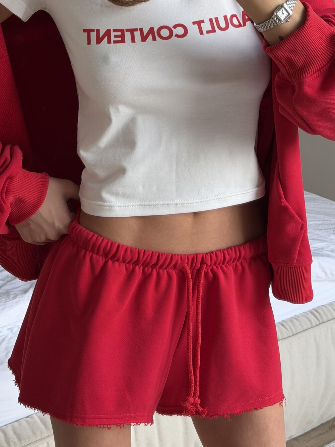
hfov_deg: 30.3
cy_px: 224
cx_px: 168
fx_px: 619
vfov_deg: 39.7
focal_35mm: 48
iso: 80
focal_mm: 6.76
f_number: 1.78
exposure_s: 1/121
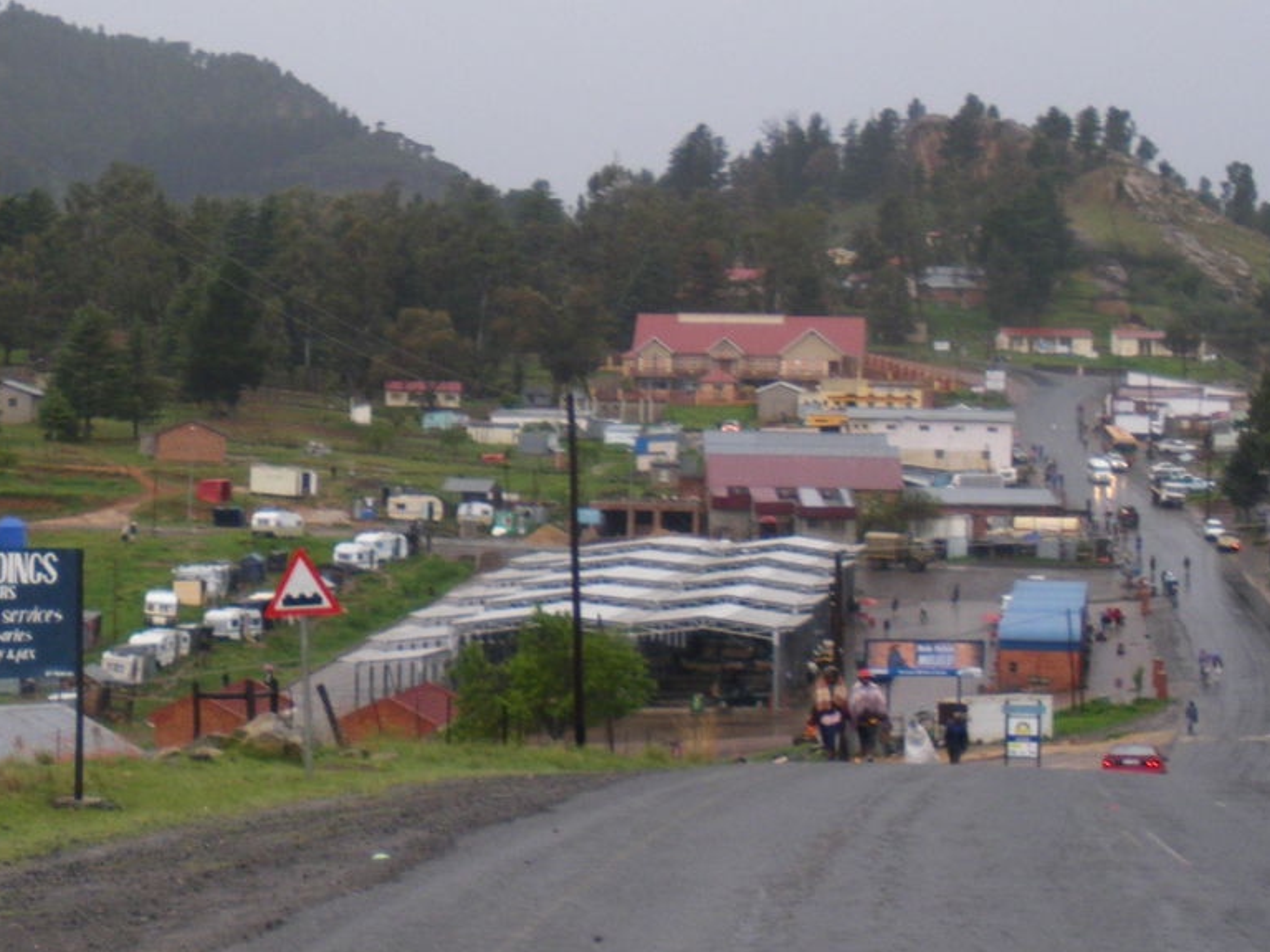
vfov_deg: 16.3
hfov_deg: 21.7
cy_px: 225
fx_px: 3302
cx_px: 432
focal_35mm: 90
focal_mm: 6.3
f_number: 3.5
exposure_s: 1/80
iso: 64
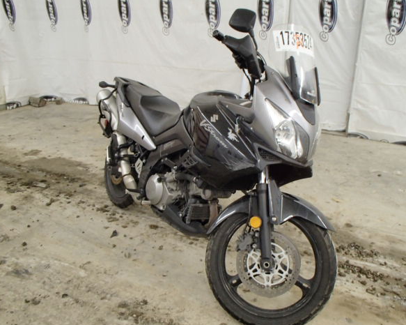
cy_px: 166
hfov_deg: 58.7
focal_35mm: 30
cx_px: 217
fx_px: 360
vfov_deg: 48.5
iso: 320
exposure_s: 1/30
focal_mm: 5
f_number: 3.9
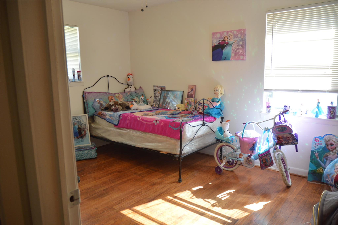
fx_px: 253
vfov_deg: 47.8
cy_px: 112
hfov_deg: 67.4
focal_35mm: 27
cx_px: 169
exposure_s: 1/60
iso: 400
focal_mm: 18
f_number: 3.5
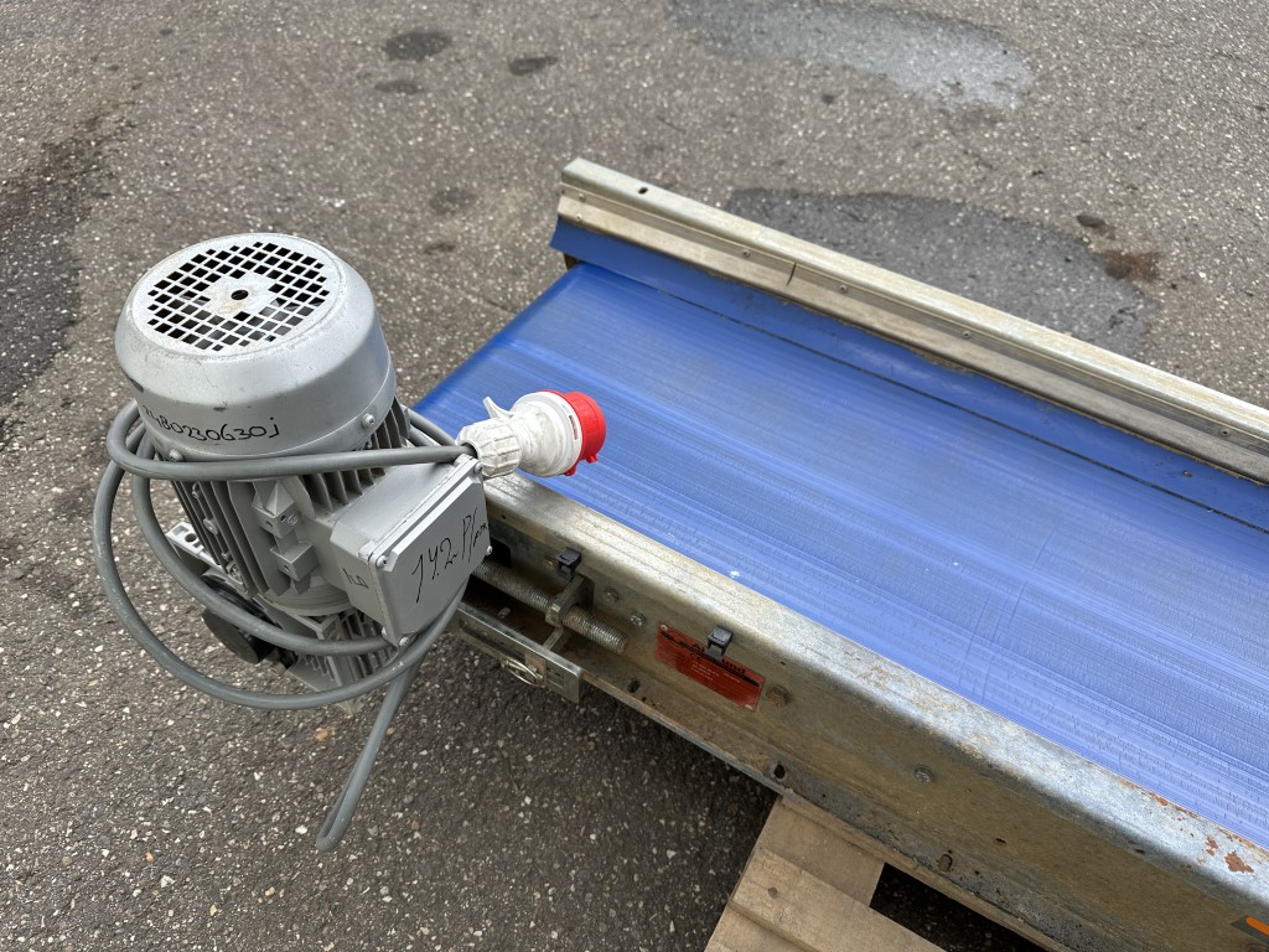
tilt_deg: -50.0
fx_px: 880
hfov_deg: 71.6
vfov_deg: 56.8
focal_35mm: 24
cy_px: 476
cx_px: 634
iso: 80
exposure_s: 1/1095
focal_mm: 6.86
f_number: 1.78
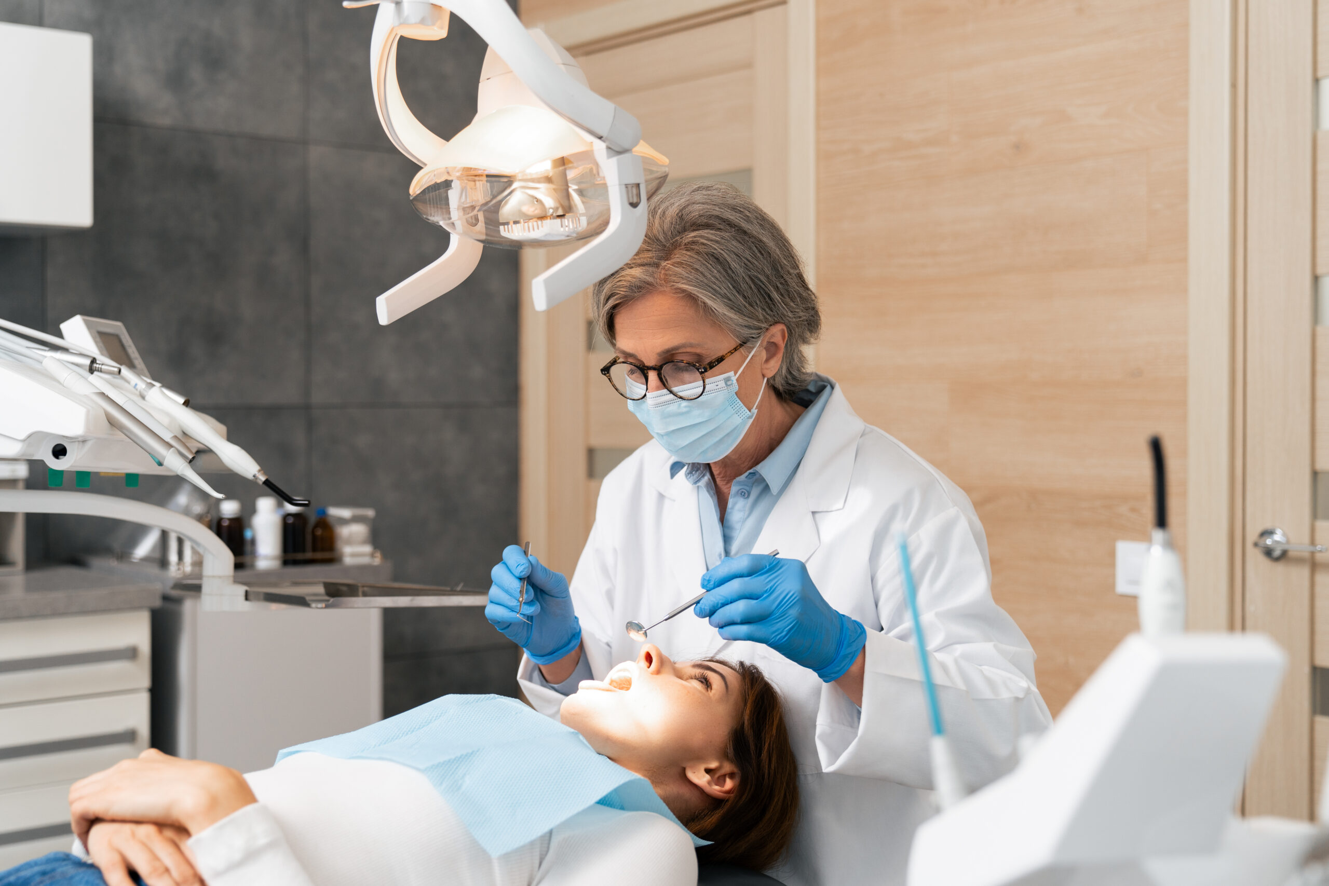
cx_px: 664
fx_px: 1587
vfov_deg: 31.2
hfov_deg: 45.4
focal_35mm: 43
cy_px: 443
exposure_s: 1/100
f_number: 2.8
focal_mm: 43
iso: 320
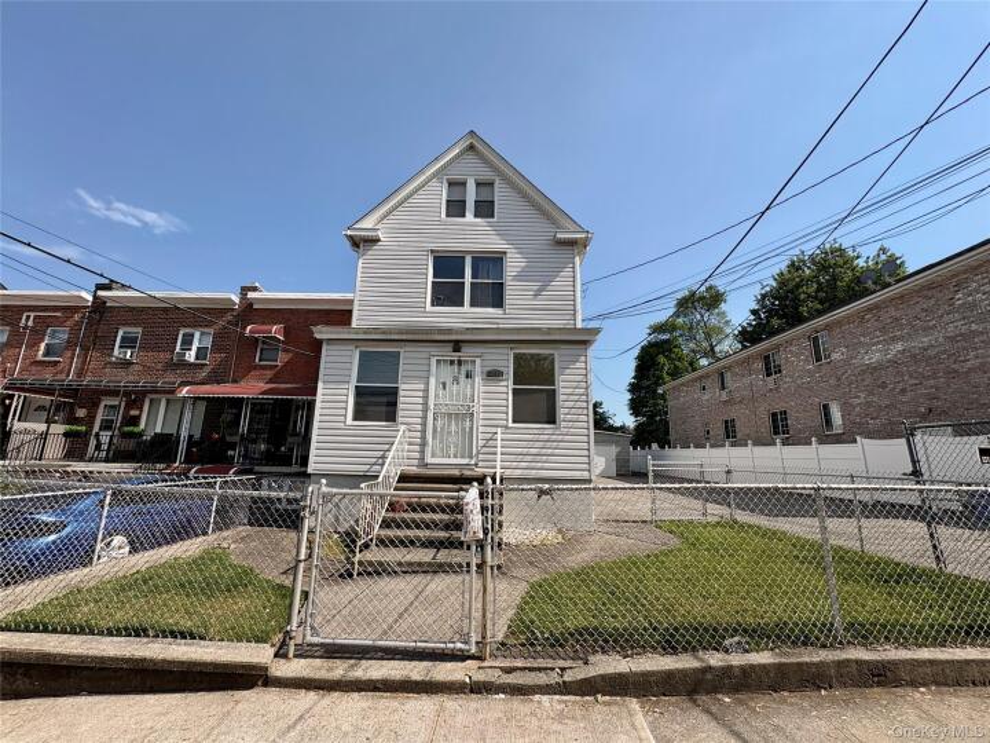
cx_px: 495
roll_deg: -1.2
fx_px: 400
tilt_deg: +12.5
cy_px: 372
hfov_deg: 102.1
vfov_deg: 85.7
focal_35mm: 14
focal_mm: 2.22
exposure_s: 1/2083
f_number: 2.2
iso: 50
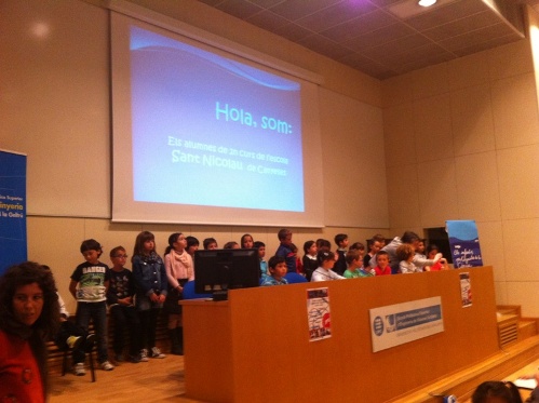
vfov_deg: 40.6
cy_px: 202
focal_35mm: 35
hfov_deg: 52.7
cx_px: 270
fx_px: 544
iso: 250
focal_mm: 3.85
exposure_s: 1/15
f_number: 2.8
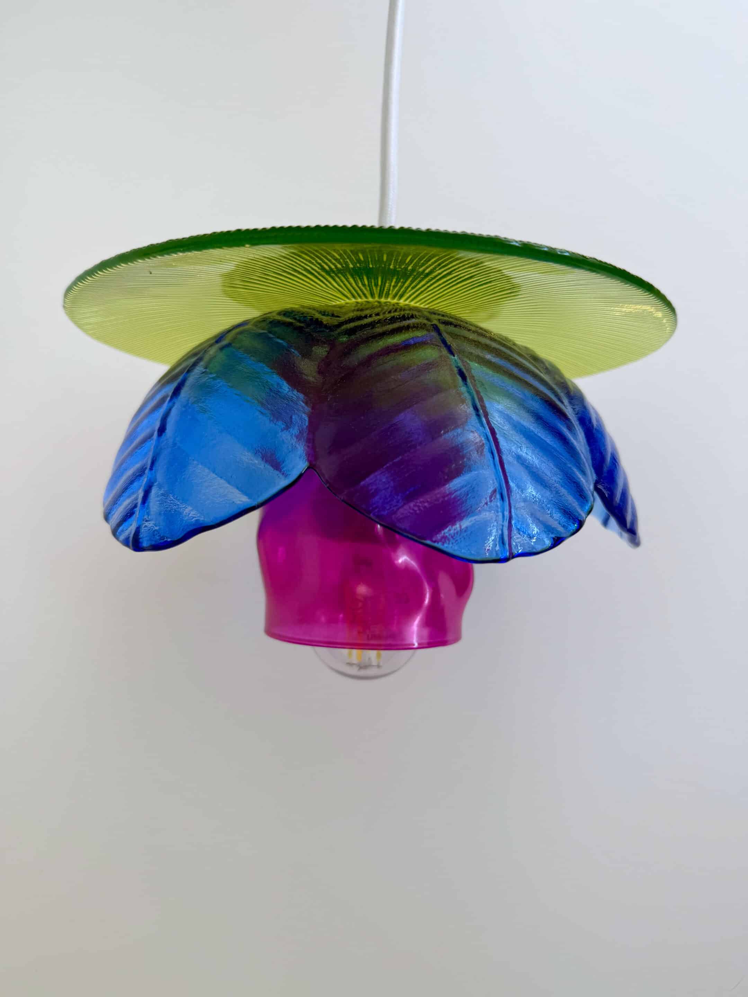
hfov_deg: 56.8
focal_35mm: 24
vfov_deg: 71.6
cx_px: 374
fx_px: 691
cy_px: 498
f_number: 1.8
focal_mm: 6.76
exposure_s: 1/200
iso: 64
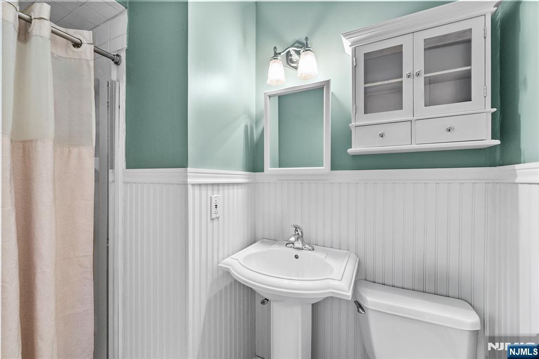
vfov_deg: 81.2
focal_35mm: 14
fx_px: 210
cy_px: 180
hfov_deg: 104.2
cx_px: 270
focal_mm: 14
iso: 3200
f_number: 8
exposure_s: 1/6
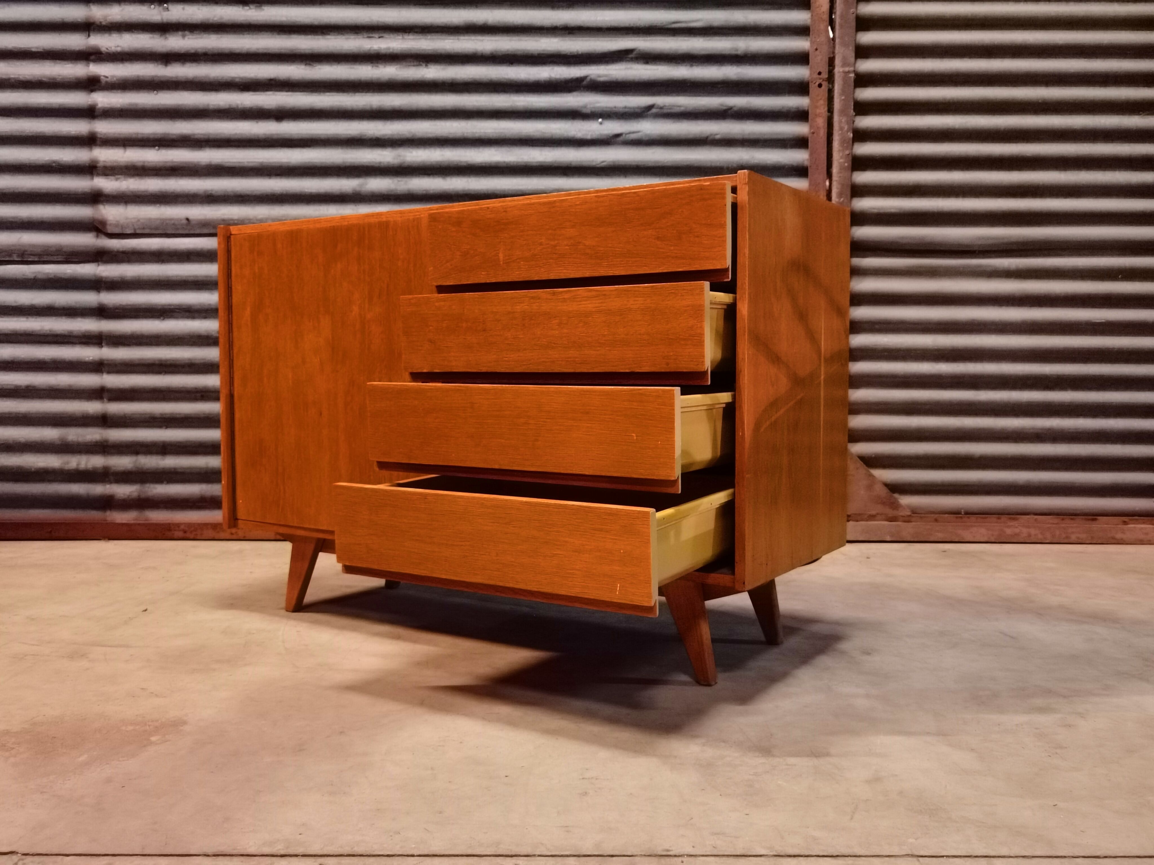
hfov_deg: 58.4
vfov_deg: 45.4
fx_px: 1033
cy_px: 432
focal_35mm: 31
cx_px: 577
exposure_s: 1/20
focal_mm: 6.71
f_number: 1.9
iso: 800
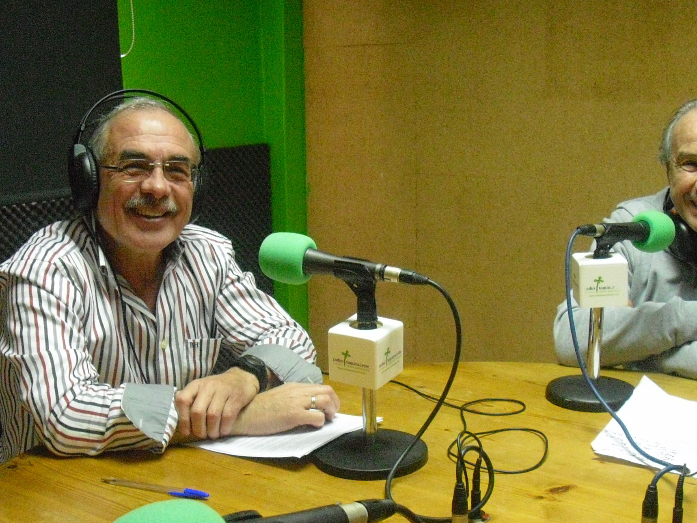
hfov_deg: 37.4
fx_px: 1027
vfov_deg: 28.5
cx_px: 399
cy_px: 318
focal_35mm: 51
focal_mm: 6.2
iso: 800
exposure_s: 1/80
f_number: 2.8
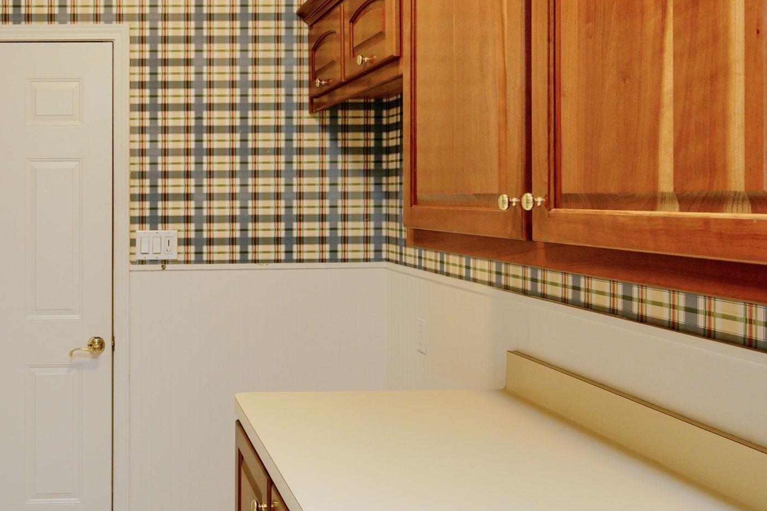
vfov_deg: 38.5
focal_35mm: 34
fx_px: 726
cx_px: 130
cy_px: 196
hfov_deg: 51.4
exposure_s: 1/15
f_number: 8
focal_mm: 15.5
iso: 22800
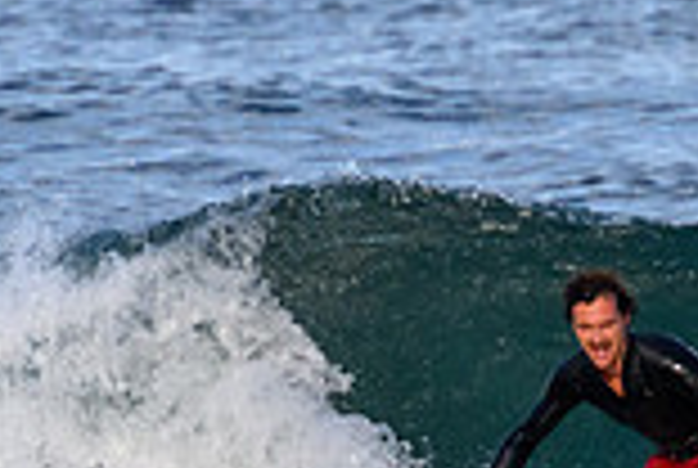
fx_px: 67525
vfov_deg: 0.4
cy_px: 549
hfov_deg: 0.6
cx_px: 472
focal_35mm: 3476
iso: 2000
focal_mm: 800
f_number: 11
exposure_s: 1/2000
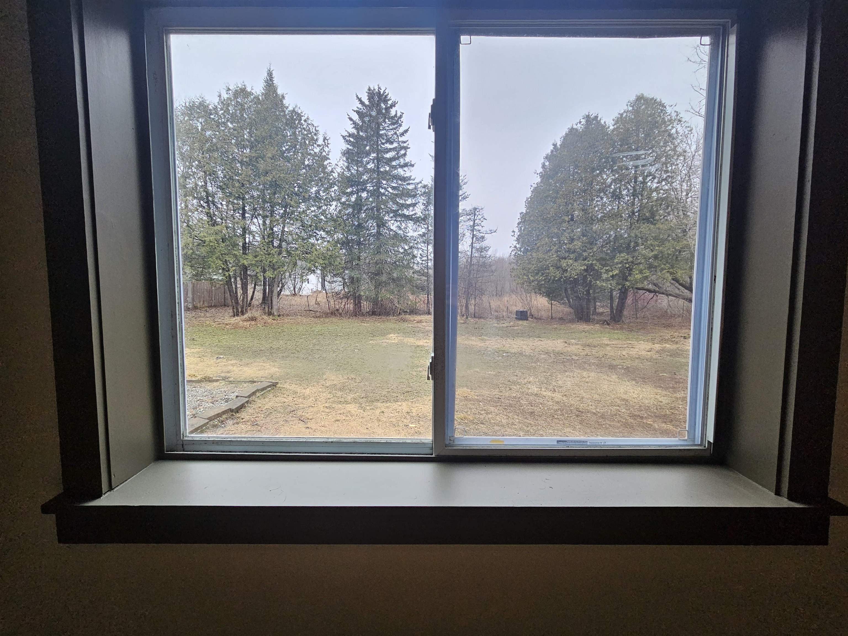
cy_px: 318
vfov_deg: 89.9
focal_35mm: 13
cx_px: 424
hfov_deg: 106.2
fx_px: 318
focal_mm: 2.2
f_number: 2.2
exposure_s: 1/359
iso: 200
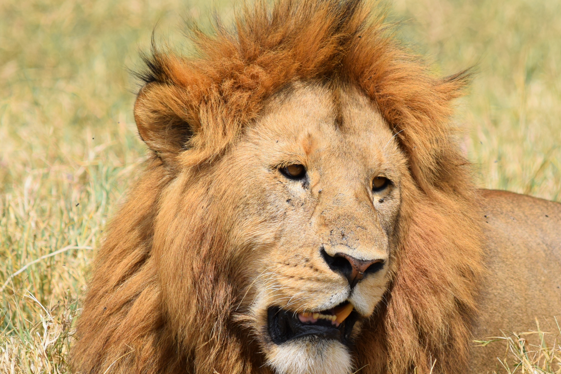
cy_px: 236
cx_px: 319
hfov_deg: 3.3
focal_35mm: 630
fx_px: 9817
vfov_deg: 2.2
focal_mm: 240
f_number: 7.1
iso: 200
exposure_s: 1/800
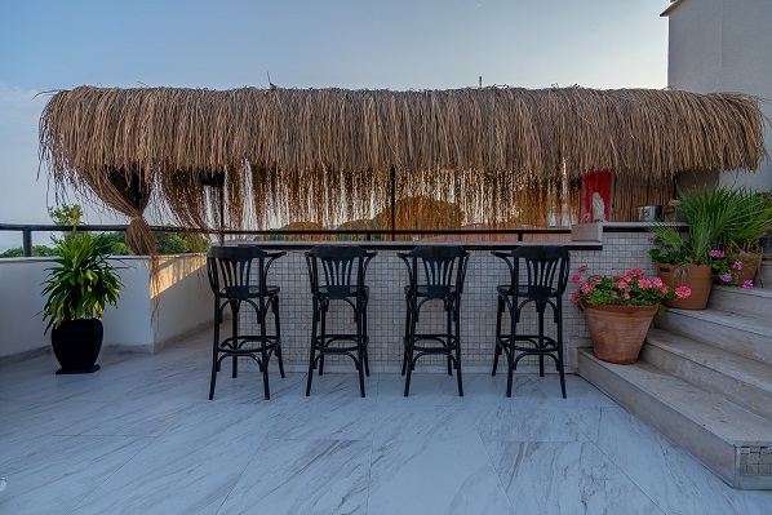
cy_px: 258
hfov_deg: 96.7
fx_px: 343
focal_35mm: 16
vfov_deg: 73.8
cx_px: 386
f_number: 11
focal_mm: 16
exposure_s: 1/1000
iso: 100
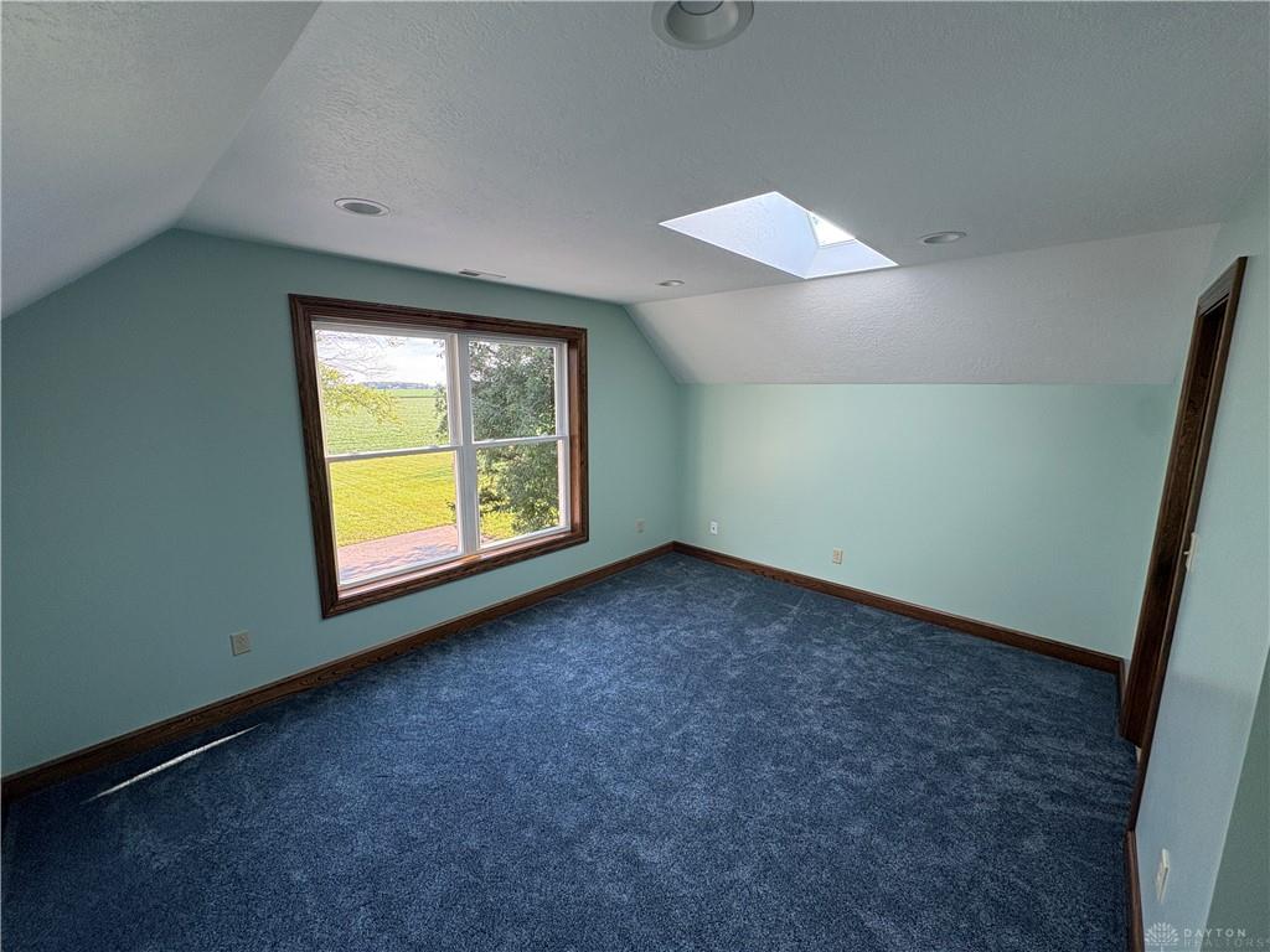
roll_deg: +0.7
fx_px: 514
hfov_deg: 102.1
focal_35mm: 14
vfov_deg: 85.7
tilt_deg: -9.2
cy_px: 476
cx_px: 635
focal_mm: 2.22
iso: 64
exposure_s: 1/99
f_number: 2.2
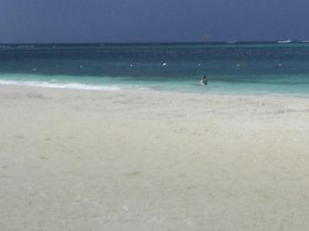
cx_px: 406
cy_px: -71
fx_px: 1079
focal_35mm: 121
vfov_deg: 11.9
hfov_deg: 15.5
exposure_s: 1/200
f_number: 8
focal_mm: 6.2
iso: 64
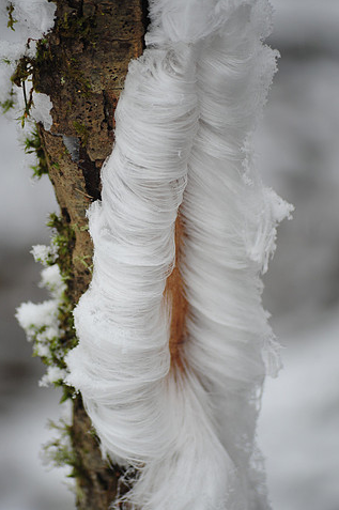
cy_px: 265
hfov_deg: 4.7
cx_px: 161
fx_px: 4133
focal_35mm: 292
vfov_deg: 7.1
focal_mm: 240
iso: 560
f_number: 5.3
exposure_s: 1/80
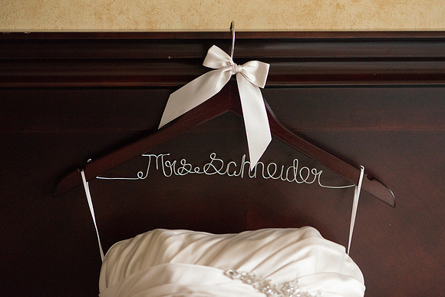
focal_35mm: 116
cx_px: 246
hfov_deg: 17.6
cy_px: 148
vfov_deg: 11.8
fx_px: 1437
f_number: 3
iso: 6400
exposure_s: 1/125
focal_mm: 105
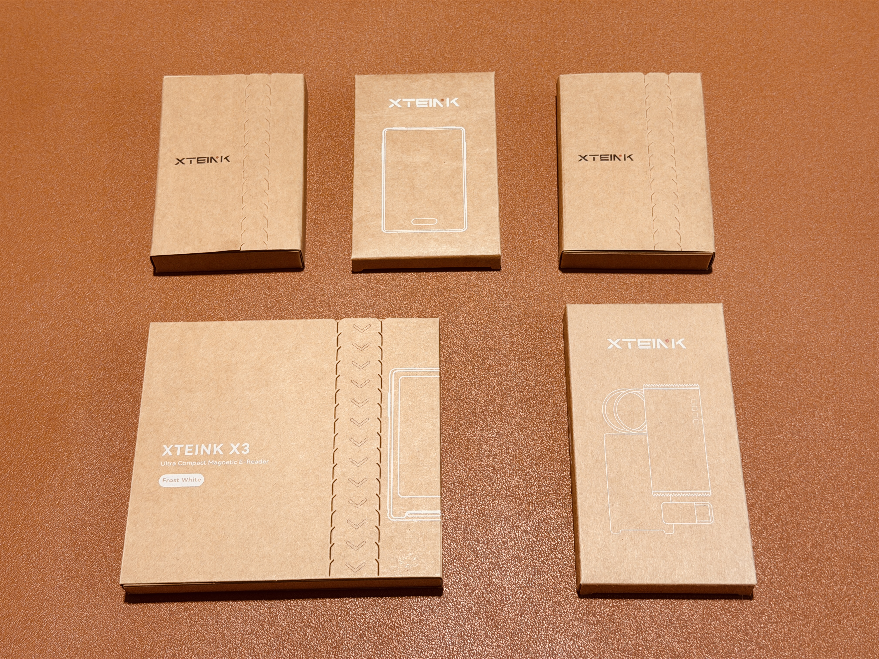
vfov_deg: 30.3
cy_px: 330
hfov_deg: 39.7
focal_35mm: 48
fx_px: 1219
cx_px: 440
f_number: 1.78
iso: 250
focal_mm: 6.76
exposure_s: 1/60
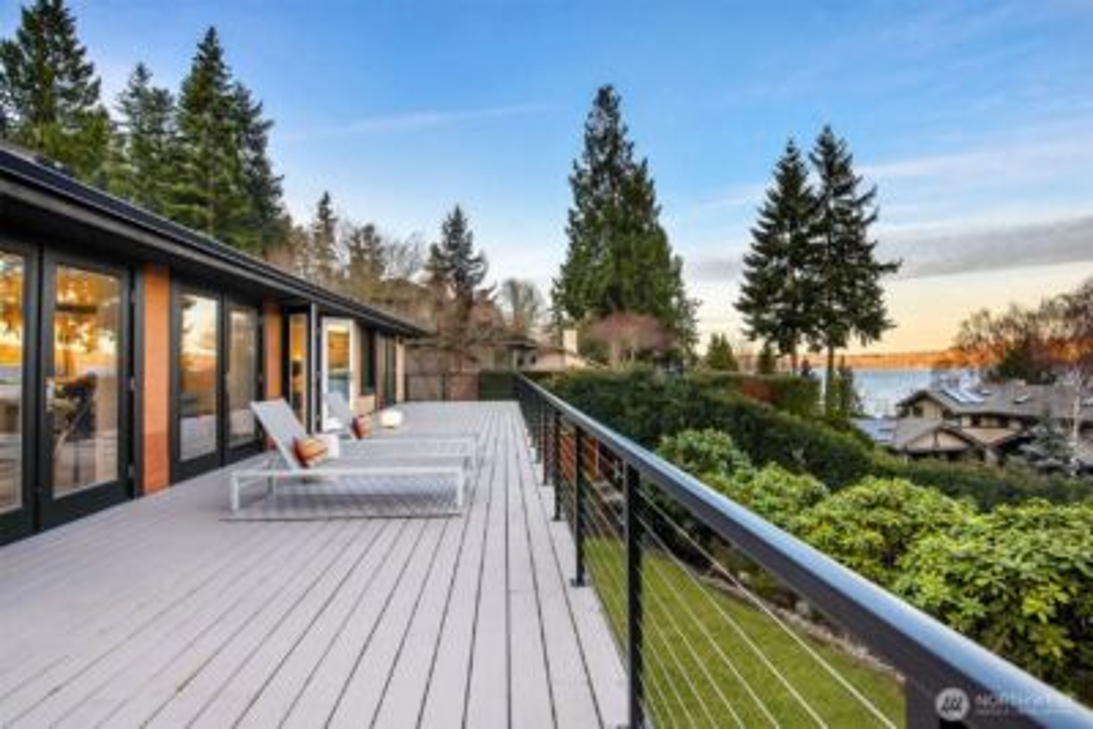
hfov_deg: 95.0
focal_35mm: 16
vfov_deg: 72.1
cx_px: 546
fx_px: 501
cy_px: 364
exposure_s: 1/60
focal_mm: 11
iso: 200
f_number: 9
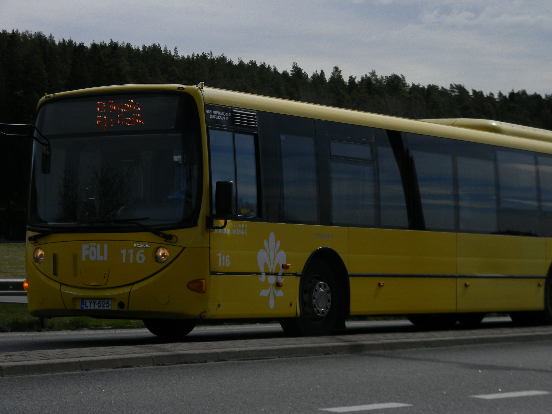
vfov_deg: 14.1
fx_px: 1674
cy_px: 207
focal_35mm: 105
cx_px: 276
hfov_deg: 18.7
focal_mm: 19
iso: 80
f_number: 9.4
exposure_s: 1/438
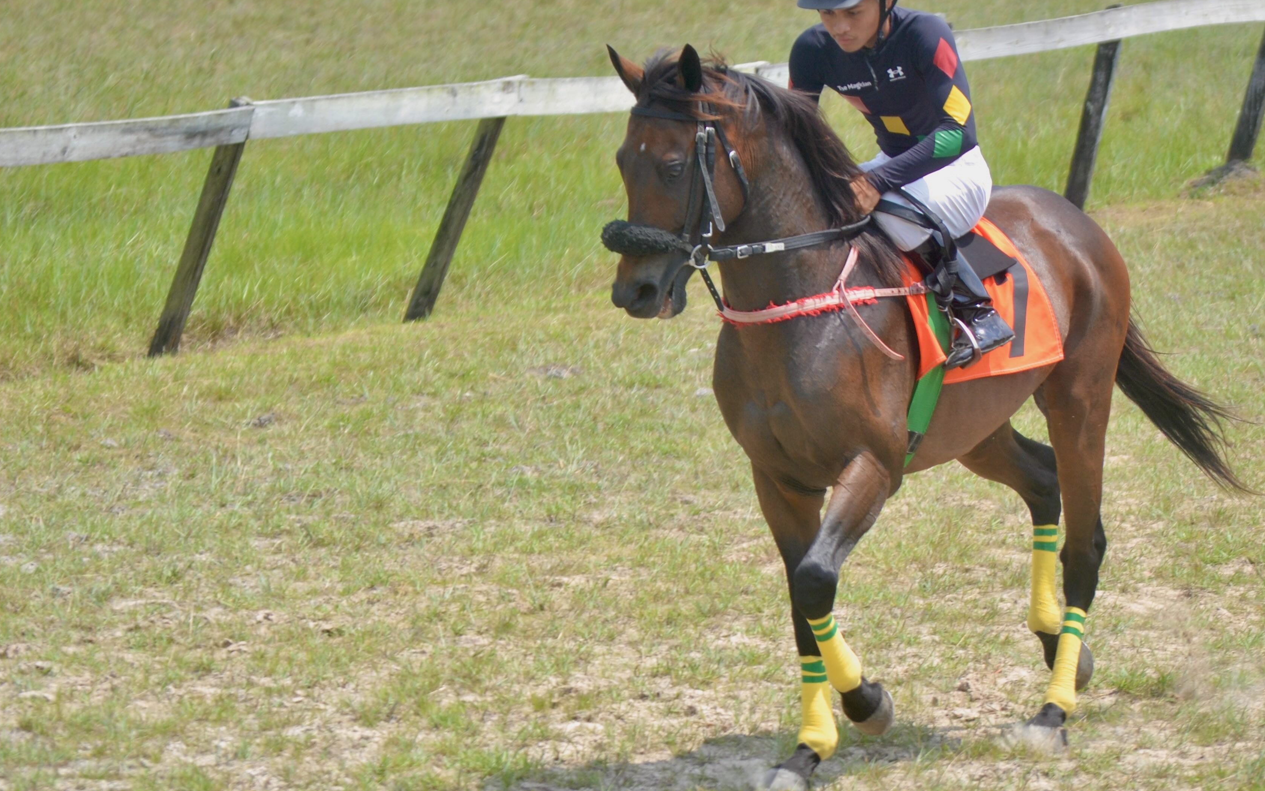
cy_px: 357
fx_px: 7930
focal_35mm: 230
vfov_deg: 5.7
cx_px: 698
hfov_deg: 9.1
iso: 220
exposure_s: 1/500
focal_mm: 110
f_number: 5.6
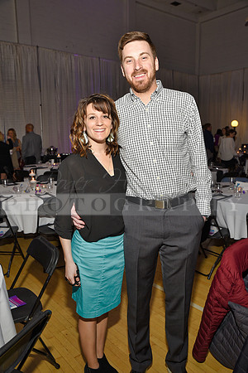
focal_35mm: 31
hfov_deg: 42.3
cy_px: 186
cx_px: 124
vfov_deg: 60.3
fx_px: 320
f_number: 5
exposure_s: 1/60
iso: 200
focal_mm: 31
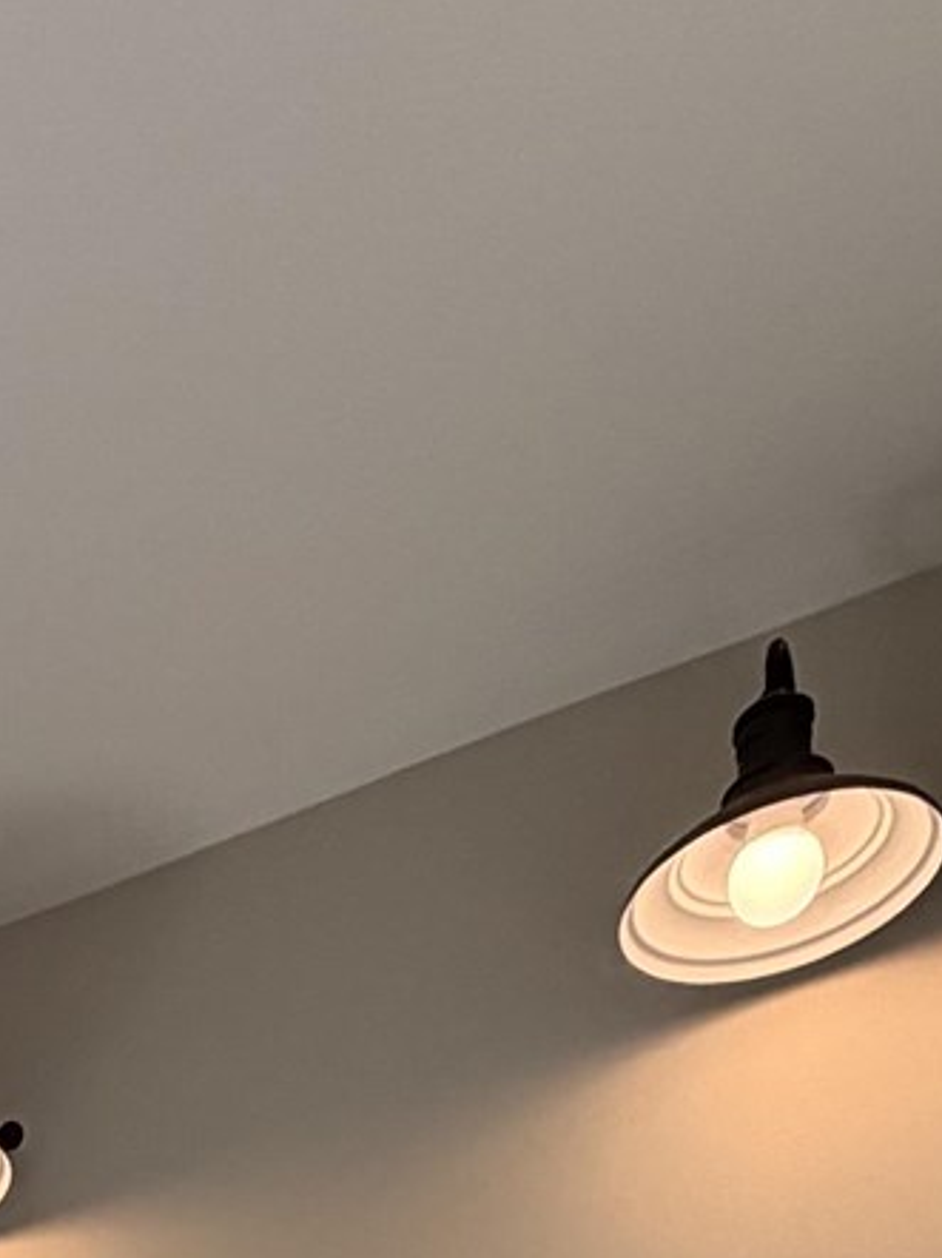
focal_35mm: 73
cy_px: 2721
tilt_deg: -1.4
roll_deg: +0.8
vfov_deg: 16.9
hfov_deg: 18.0
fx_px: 2651
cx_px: -478
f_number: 2.2
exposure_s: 1/502
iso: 64
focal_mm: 2.22
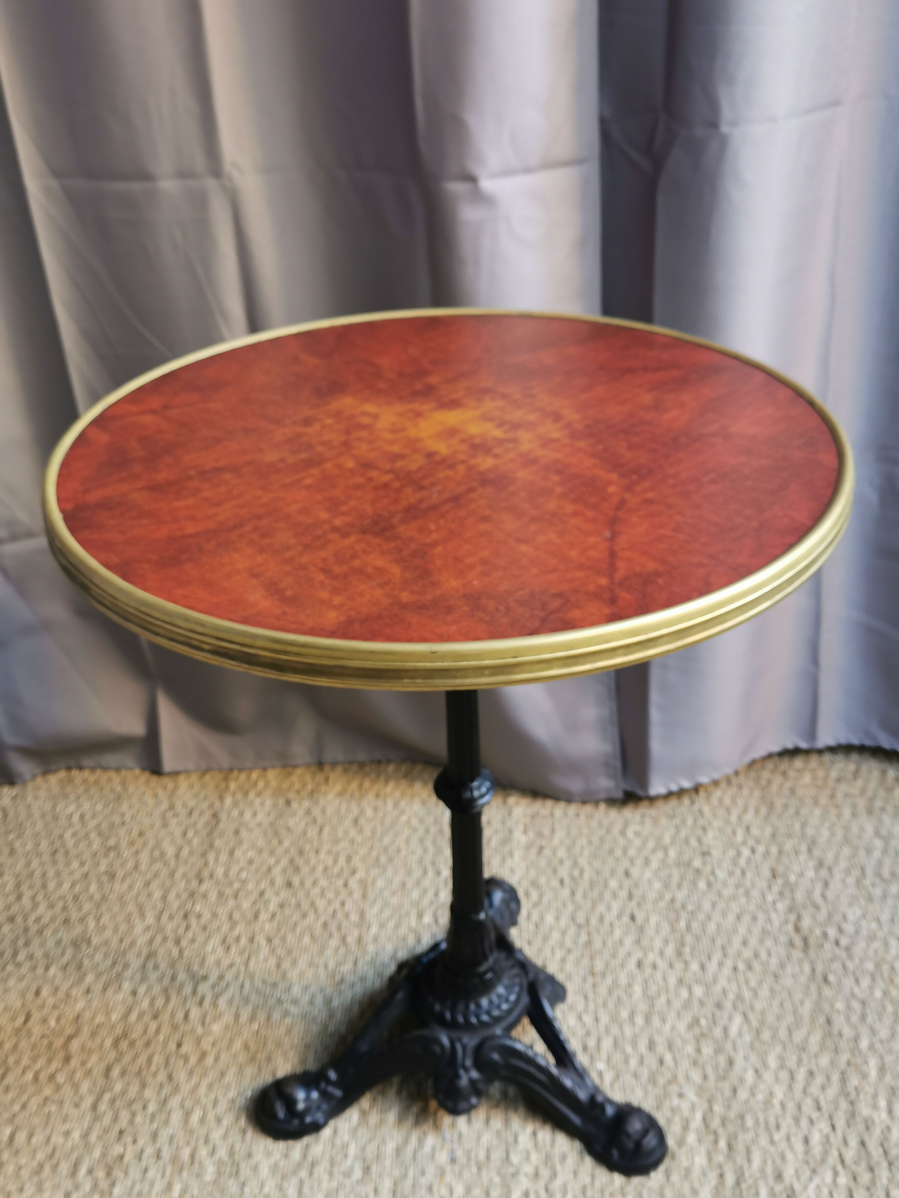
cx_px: 450
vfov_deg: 55.4
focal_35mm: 33
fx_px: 1143
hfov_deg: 42.9
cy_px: 599
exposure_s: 1/50
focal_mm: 5.58
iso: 125
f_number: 1.8
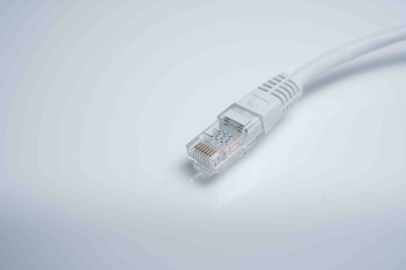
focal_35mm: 50
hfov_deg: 39.6
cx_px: 203
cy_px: 135
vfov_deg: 27.0
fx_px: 564
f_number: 6.3
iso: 50
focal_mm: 50
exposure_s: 1/160
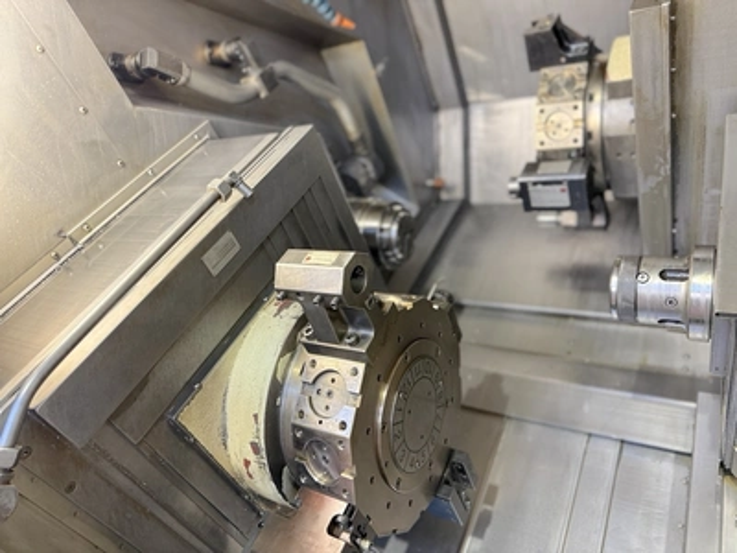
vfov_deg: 56.8
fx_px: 511
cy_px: 276
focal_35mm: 24
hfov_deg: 71.6
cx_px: 368
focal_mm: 6.76
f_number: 1.78
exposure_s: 1/50
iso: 200
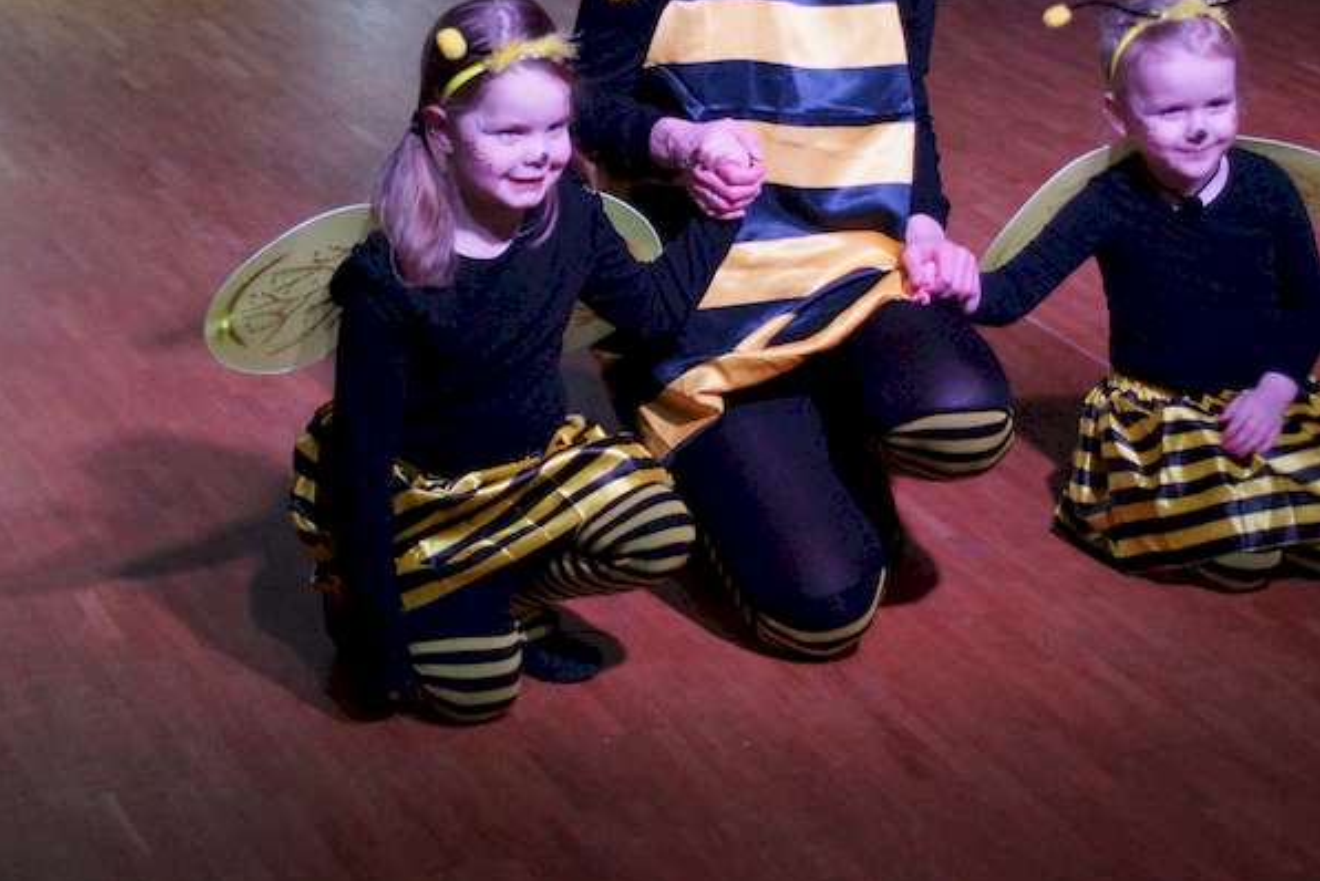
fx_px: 3778
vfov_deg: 13.2
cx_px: 757
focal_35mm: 103
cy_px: 144
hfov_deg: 19.8
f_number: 4.5
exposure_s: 1/100
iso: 3200
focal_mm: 40
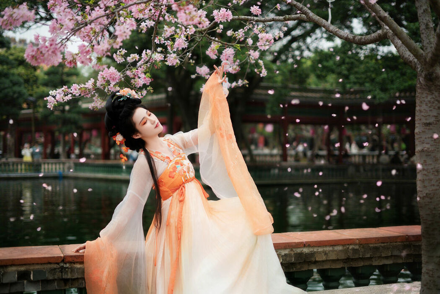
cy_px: 147
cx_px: 220
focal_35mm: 50
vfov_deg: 27.0
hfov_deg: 39.6
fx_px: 611
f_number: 1.8
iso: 100
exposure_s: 1/320
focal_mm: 50
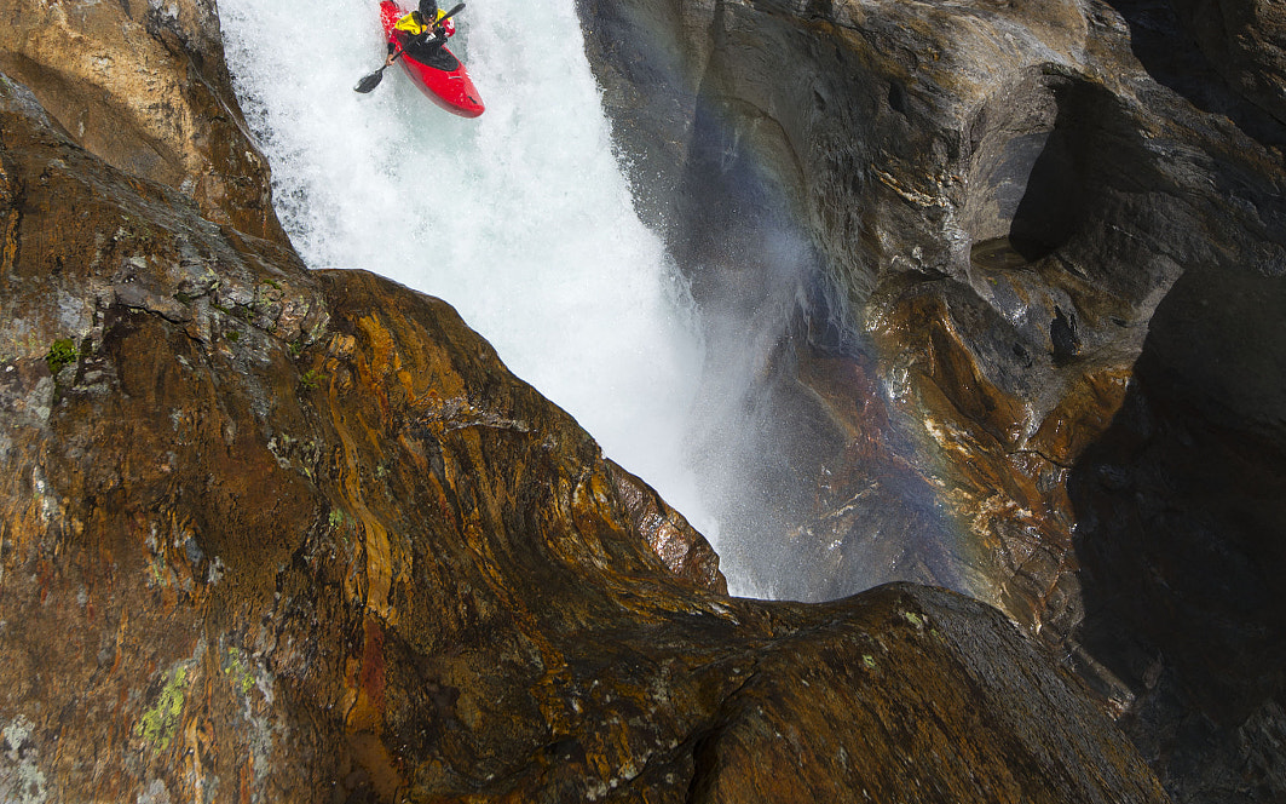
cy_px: 289
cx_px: 643
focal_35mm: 46
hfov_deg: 43.5
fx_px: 1612
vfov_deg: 27.9
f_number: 5
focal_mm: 30
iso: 200
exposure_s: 1/640
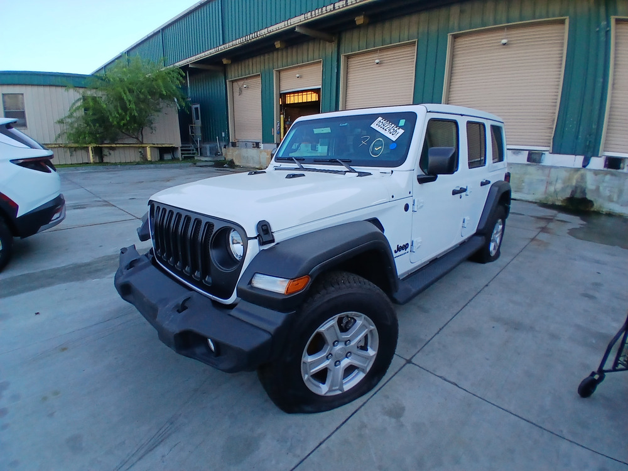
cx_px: 314
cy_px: 236
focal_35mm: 17
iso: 50
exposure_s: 1/201
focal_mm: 1.4
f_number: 2.2
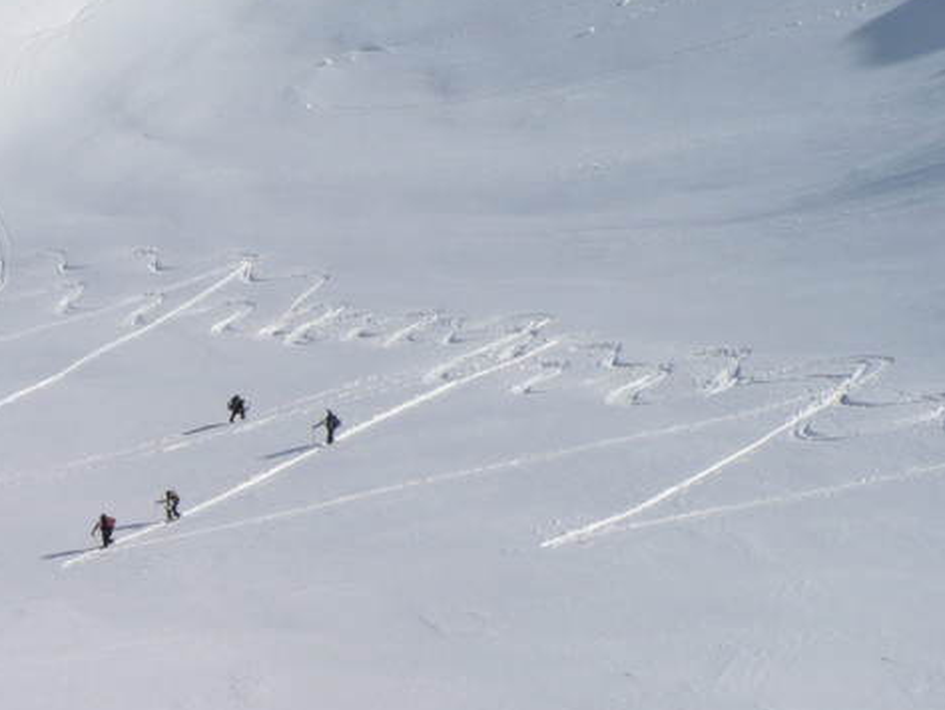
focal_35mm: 113
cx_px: 243
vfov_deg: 13.1
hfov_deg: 17.3
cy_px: 556
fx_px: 3086
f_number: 6.3
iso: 80
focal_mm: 11.2
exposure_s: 1/1000
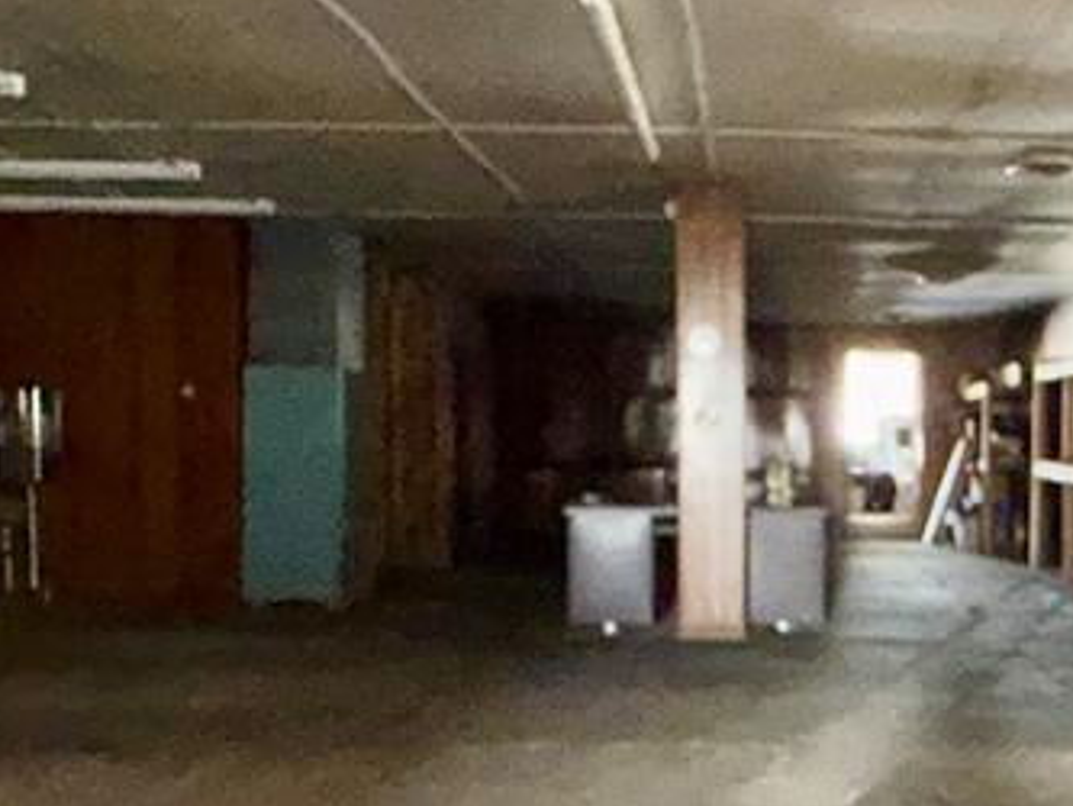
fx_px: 1333
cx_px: 896
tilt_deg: -4.5
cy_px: 555
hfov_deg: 41.5
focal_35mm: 43
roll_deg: -0.1
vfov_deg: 33.2
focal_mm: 2.22
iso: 640
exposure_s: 1/21
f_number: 2.2
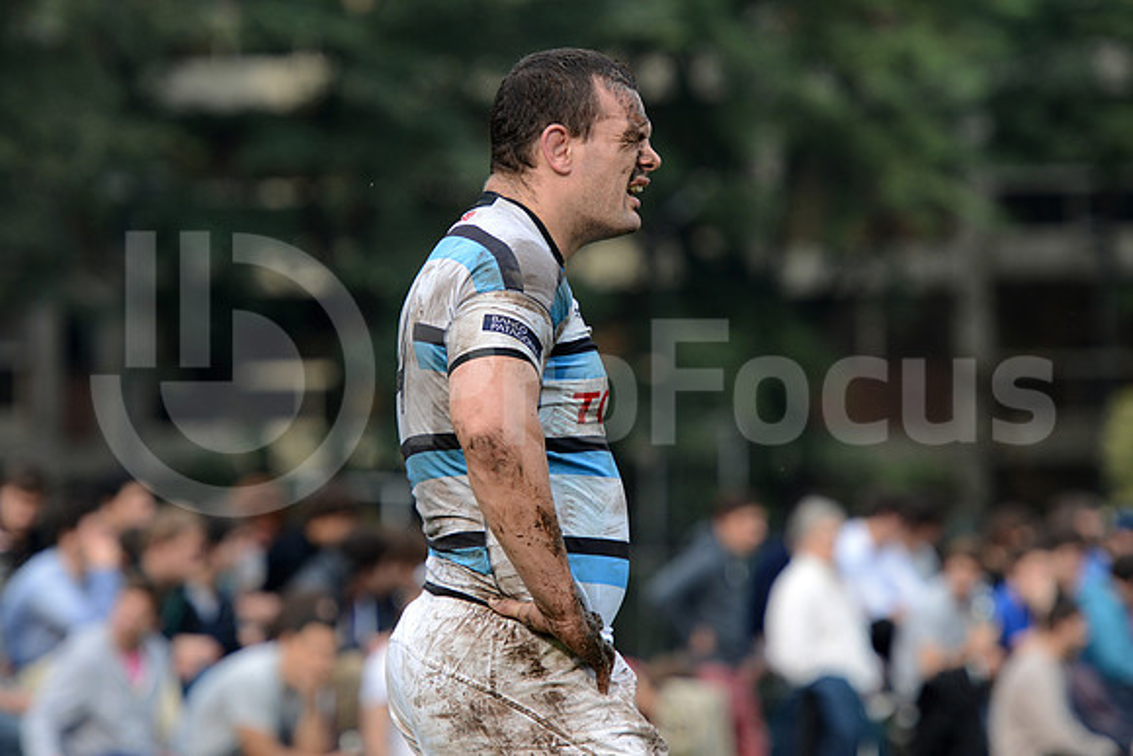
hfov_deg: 9.8
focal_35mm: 210
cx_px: 566
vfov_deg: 6.5
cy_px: 378
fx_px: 6610
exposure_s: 1/1000
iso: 500
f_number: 4
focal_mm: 210
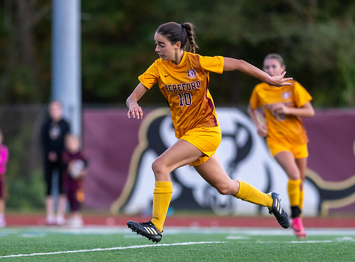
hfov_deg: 4.1
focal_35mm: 489
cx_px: 170
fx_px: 4990
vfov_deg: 3.0
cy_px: 187
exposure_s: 1/1600
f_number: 2.8
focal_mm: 300
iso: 1600
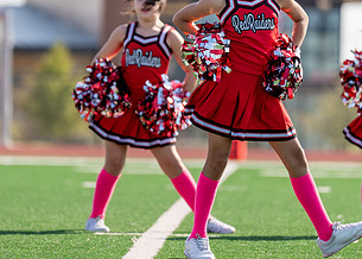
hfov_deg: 5.1
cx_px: 183
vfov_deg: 3.6
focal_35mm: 398
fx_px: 4093
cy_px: 74
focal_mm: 200
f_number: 2.8
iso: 100
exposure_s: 1/1250
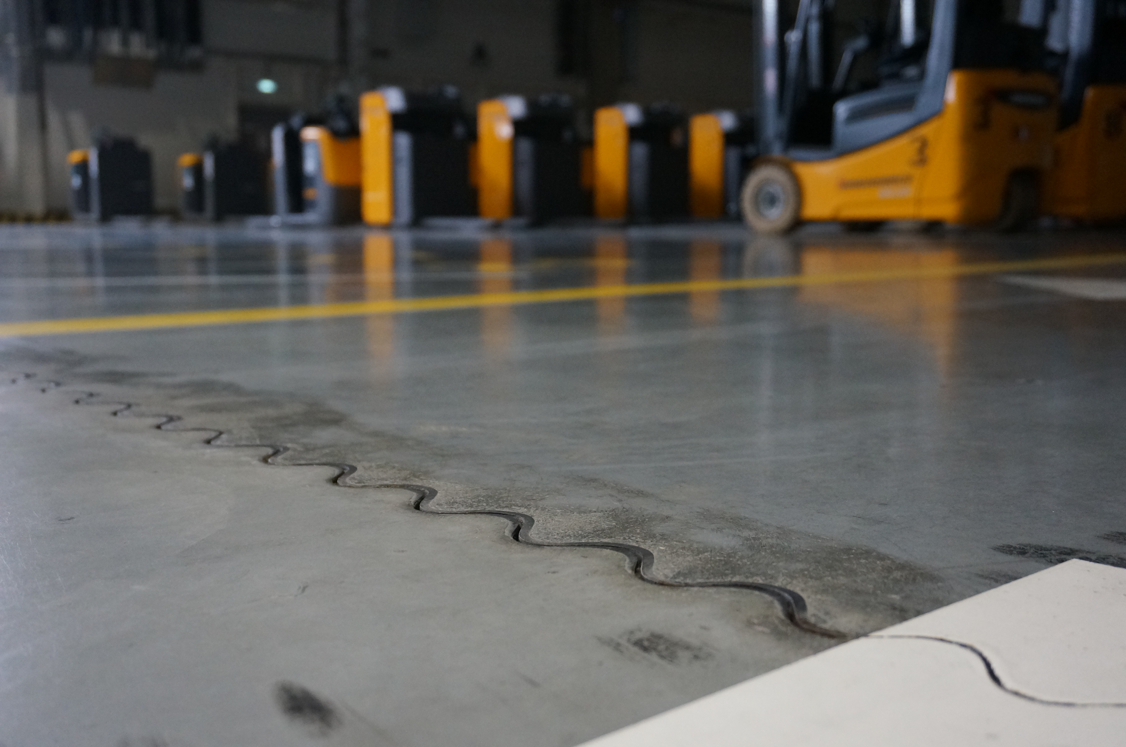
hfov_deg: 51.3
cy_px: 374
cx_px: 563
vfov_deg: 35.4
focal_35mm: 38
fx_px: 1171
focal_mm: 25
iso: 2000
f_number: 4.5
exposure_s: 1/60
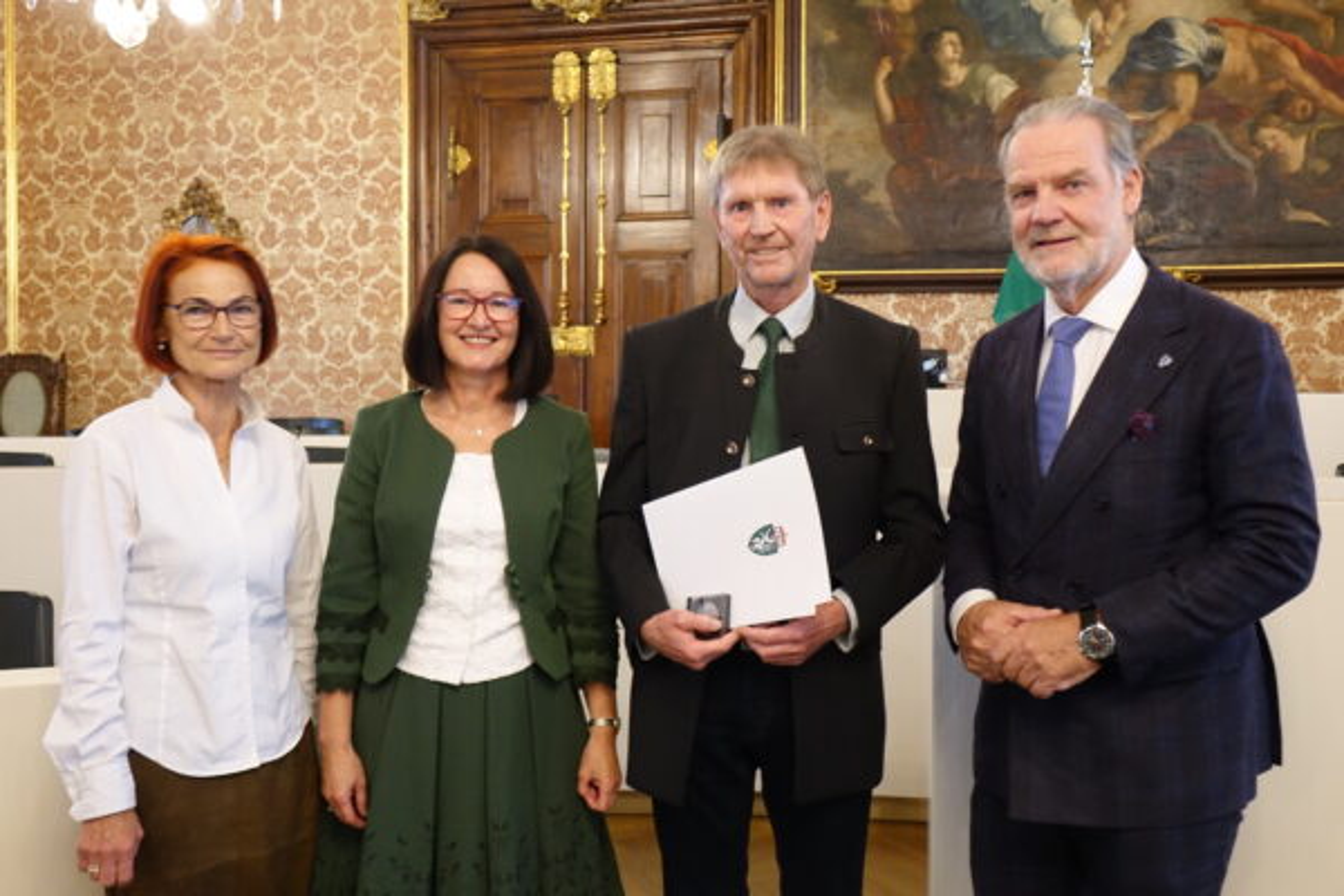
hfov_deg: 51.9
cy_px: 448
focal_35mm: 37
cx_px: 672
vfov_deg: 35.9
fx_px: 1381
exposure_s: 1/20
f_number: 2.8
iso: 800
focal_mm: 13.65
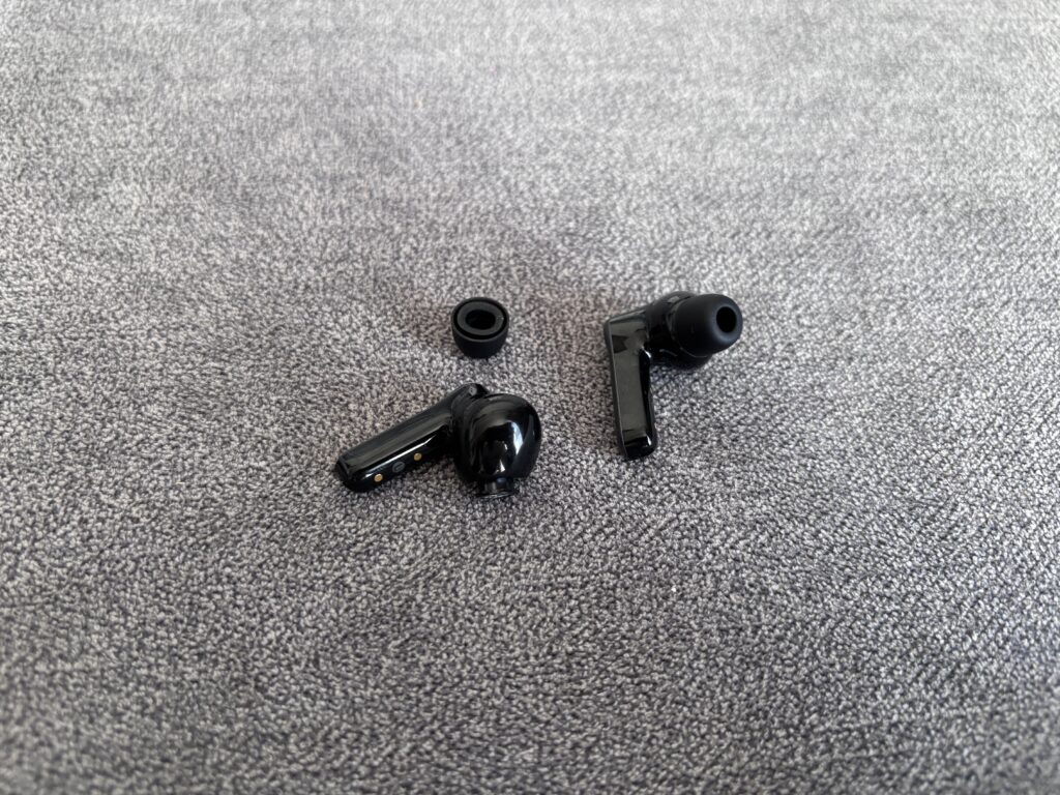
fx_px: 796
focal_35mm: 26
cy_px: 398
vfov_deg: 53.1
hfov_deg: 67.3
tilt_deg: -53.0
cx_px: 530
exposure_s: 1/60
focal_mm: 5.96
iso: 200
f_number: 1.6
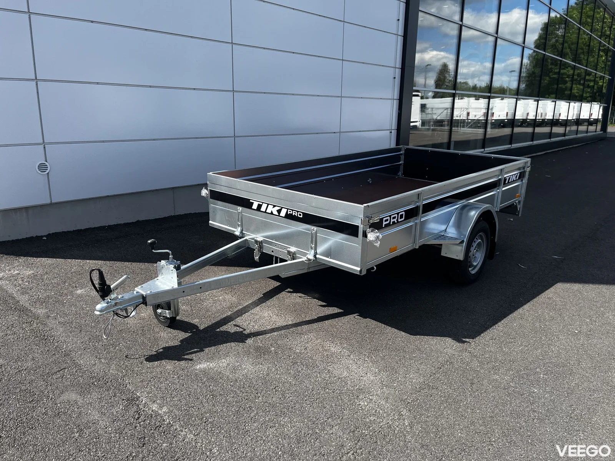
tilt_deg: -14.5
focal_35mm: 26
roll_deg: +0.4
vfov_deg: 53.1
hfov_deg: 67.3
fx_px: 462
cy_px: 230
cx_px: 308
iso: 50
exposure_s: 1/1862
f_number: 1.6
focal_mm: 5.1
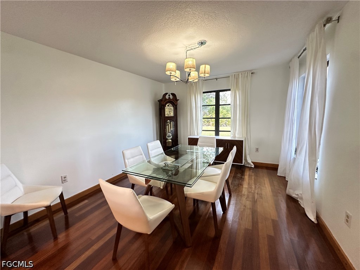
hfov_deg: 102.1
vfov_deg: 85.7
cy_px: 135
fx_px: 146
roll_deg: +0.6
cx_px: 180
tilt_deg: -7.6
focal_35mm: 14
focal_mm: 2.22
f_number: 2.2
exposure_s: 1/60
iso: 250
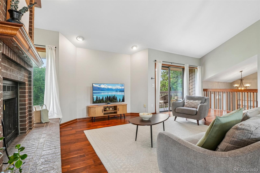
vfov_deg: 72.0
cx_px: 130
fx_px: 119
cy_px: 86
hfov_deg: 95.0
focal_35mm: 16
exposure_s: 1/30
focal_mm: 11
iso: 500
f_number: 8
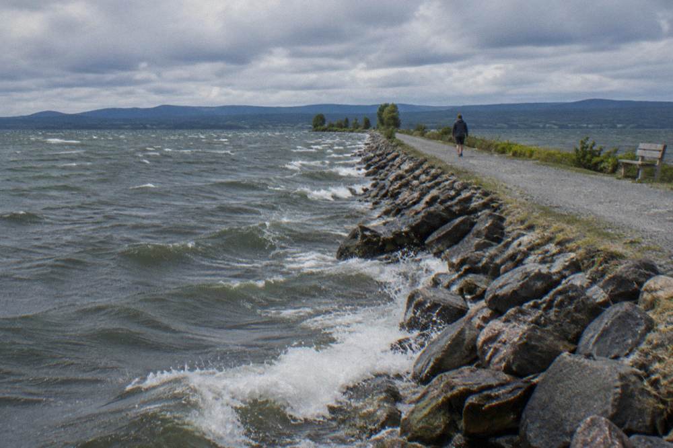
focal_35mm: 105
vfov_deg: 13.0
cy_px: 224
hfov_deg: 19.5
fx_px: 1962
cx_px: 336
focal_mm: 105
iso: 200
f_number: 8
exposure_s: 1/200
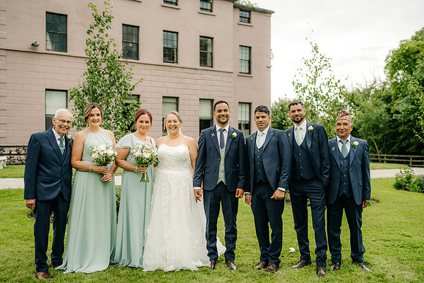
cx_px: 212
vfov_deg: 36.8
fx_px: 426
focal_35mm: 36
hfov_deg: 52.9
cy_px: 142
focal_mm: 35
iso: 100
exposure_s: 1/640
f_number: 2.2
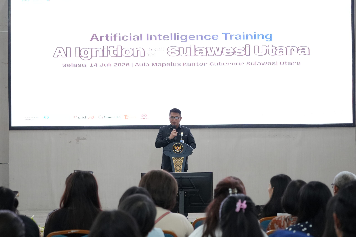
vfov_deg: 13.0
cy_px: 118
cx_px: 178
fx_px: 1038
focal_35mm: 105
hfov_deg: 19.5
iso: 4000
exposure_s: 1/100
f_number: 4
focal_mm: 70
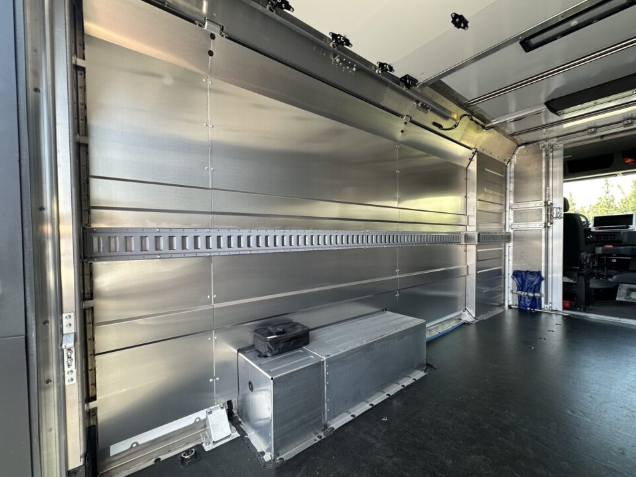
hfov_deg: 98.2
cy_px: 246
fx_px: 276
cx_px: 323
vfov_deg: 81.7
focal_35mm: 15
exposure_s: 1/99
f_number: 2.2
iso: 80
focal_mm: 2.22
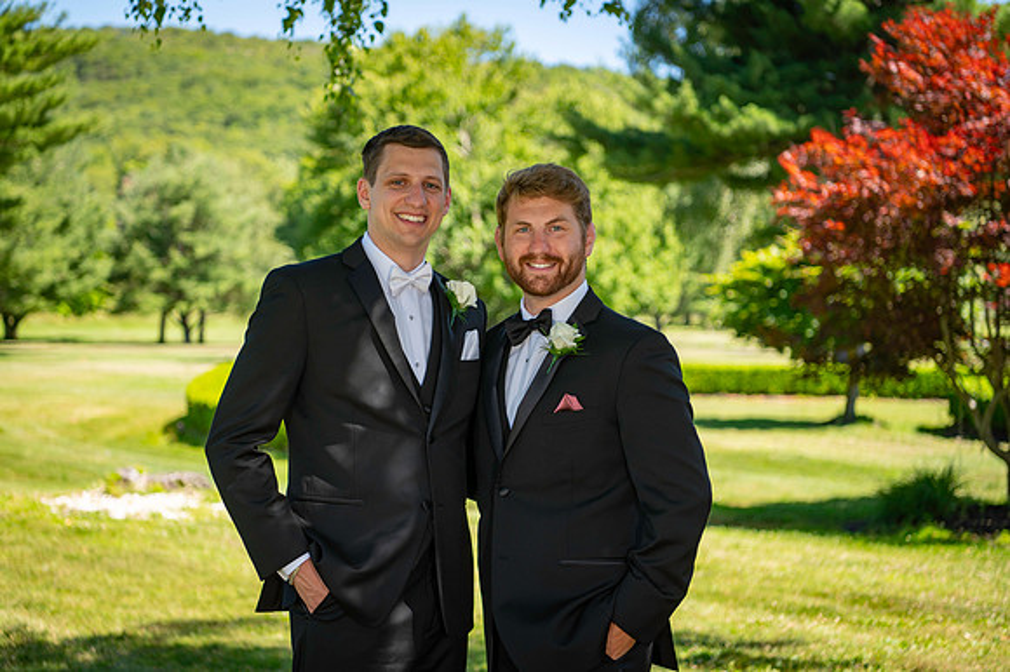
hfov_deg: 32.4
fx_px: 1738
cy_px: 336
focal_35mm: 62
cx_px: 505
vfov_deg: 21.9
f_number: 3.2
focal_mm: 62
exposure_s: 1/800
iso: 100
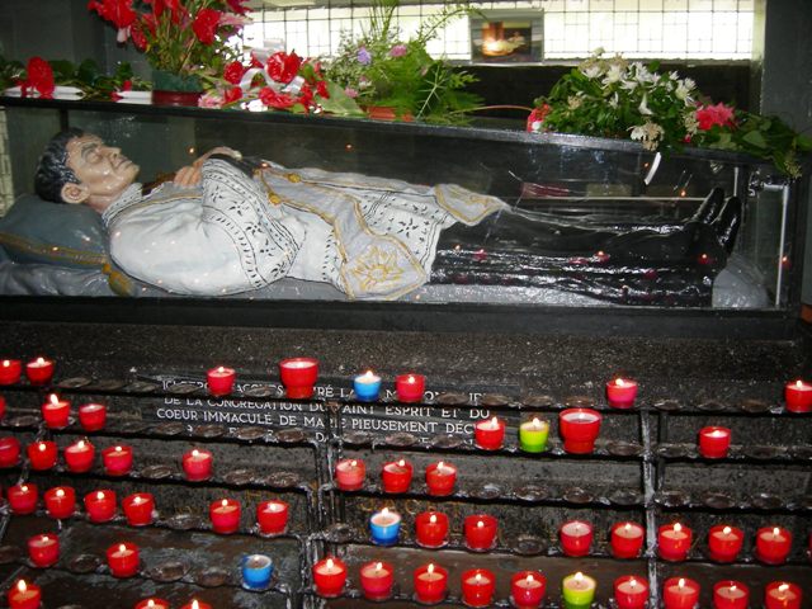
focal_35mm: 36
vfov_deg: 39.7
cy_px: 304
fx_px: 844
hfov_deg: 51.4
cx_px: 406
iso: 64
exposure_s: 1/60.1
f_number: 2.7
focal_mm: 7.5
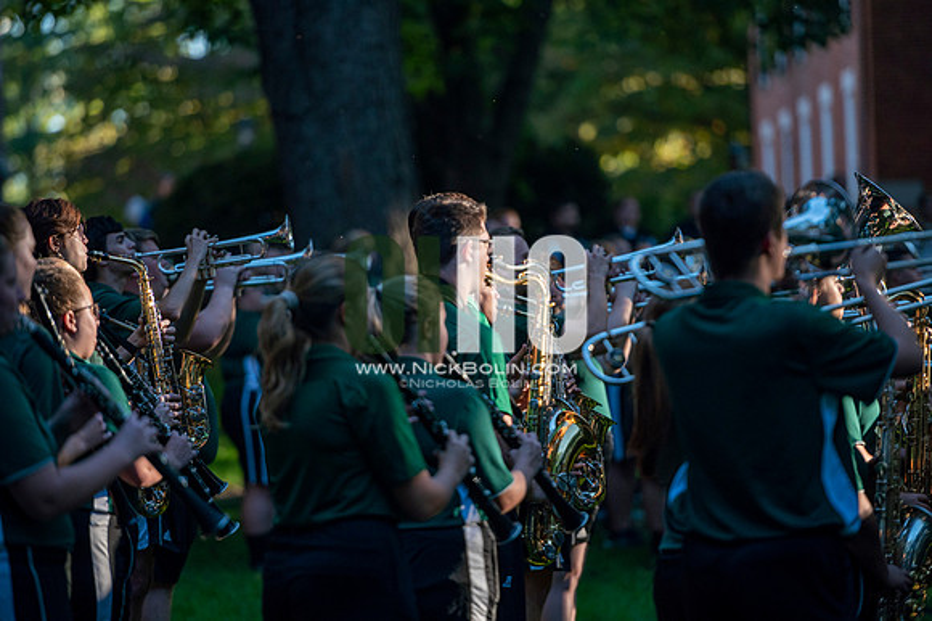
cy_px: 310
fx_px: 5175
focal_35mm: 200
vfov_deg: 6.9
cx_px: 466
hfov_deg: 10.3
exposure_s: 1/2500
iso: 800
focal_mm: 200
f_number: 2.8
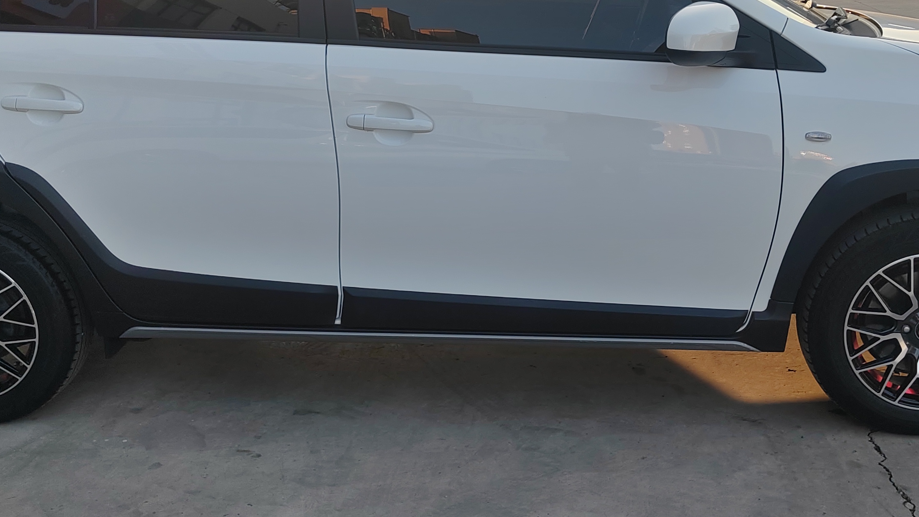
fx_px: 1170
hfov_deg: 42.9
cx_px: 490
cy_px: 170
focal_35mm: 48
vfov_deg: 24.8
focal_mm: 5.52
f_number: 1.9
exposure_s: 1/660
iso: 100
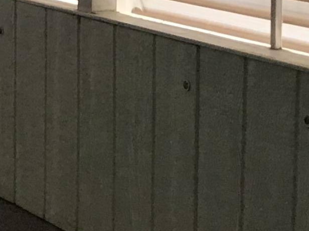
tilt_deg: -5.7
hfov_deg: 12.2
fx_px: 1348
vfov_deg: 9.7
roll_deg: +1.5
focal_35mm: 151
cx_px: -207
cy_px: -50
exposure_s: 1/40
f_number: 2.4
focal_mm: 3.3
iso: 25
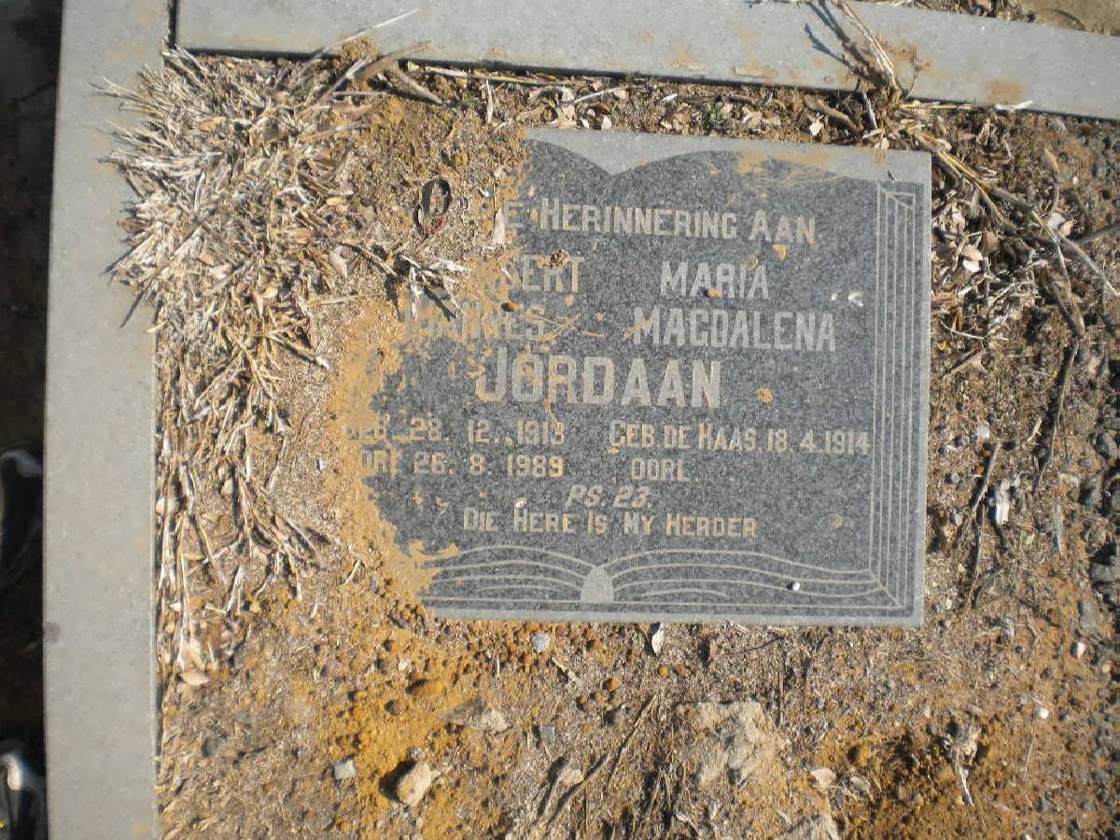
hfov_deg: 52.6
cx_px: 560
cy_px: 420
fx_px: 1132
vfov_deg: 40.7
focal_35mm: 35
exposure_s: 1/563
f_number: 4.6
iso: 80
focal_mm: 6.3
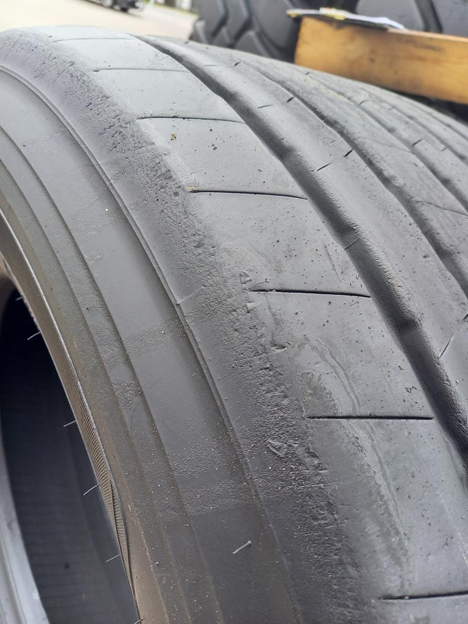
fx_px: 451
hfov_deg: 54.9
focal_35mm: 25
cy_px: 312
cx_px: 234
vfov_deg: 69.4
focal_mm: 4.65
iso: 50
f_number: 1.8
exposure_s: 1/157
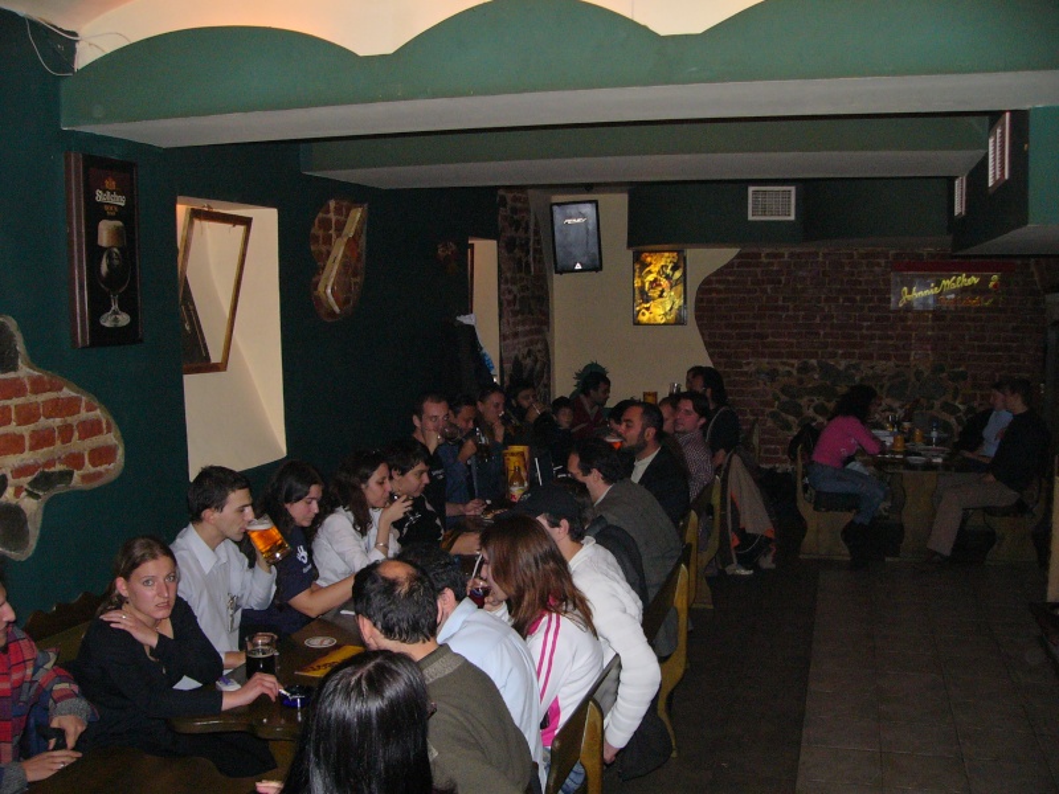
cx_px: 530
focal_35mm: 36
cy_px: 397
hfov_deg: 51.4
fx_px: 1101
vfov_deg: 39.7
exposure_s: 1/80
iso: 200
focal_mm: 6
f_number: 2.8
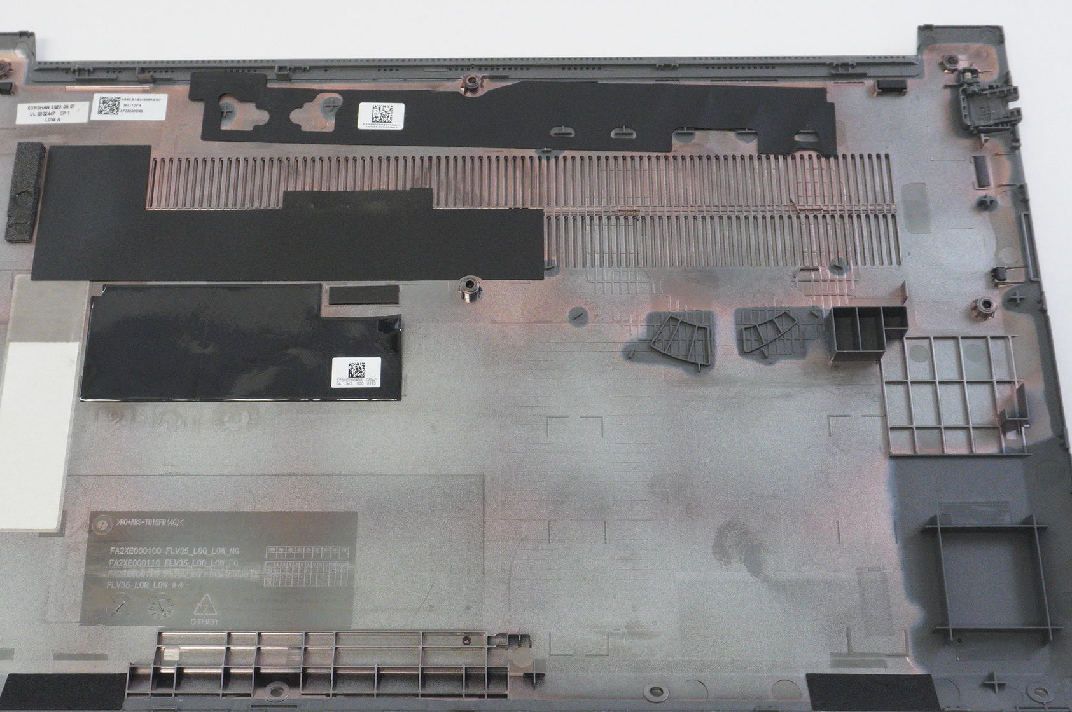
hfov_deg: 42.1
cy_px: 364
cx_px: 491
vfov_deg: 28.7
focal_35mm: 47
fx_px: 1390
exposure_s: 1/100
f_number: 5.6
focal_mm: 21
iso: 2000
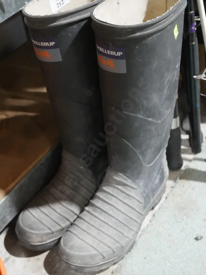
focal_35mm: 50
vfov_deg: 38.2
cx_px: 103
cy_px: 138
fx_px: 397
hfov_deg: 29.1
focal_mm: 25
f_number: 5.3
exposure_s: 1/50
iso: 3200
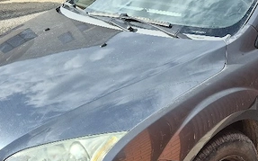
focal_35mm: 51
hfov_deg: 38.7
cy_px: 105
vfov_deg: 25.2
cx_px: 191
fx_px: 358
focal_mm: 5.4
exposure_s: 1/1000
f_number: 1.8
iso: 25
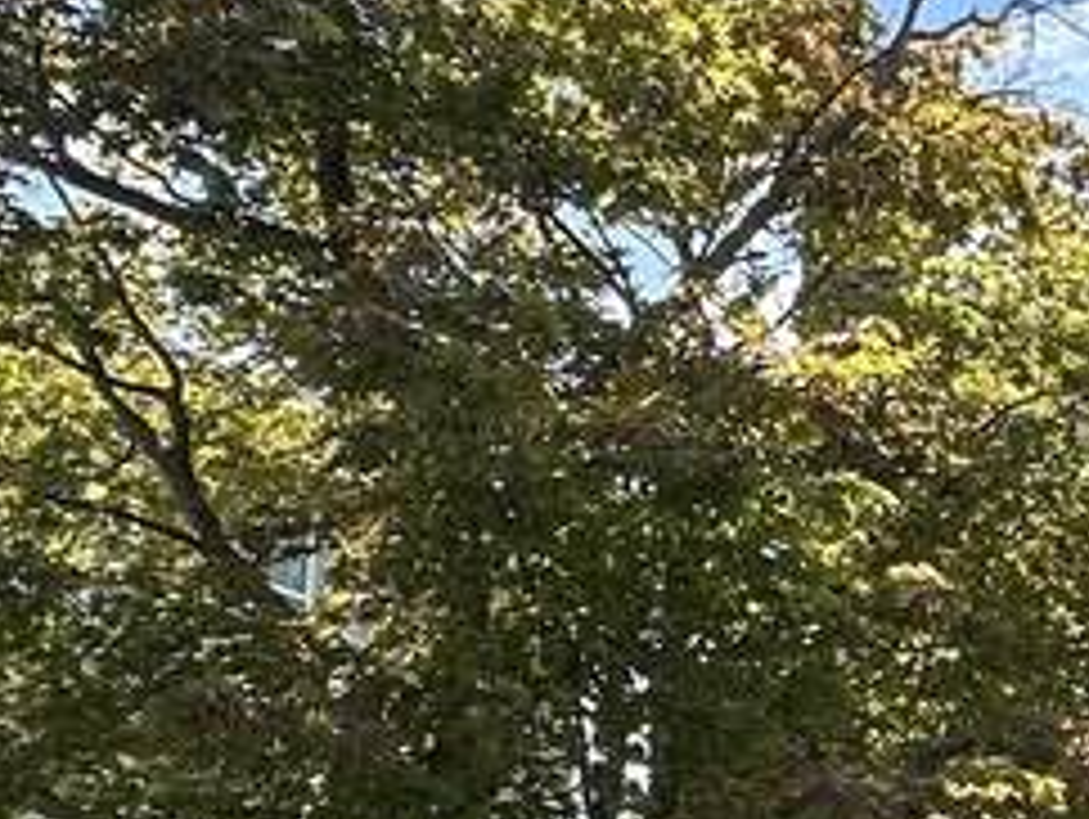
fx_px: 2330
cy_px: 806
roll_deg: +1.9
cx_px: 1701
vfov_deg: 19.4
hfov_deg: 21.4
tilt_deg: +7.9
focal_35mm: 74
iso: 40
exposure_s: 1/506
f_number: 2.2
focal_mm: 2.22
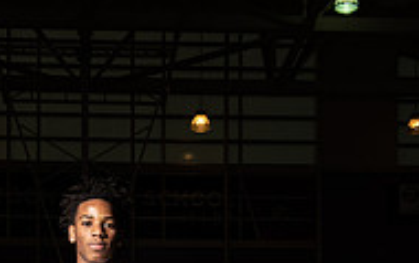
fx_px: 994
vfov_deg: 13.8
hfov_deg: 23.6
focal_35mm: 87
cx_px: 126
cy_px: 440
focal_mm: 36
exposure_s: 1/200
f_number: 14
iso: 320
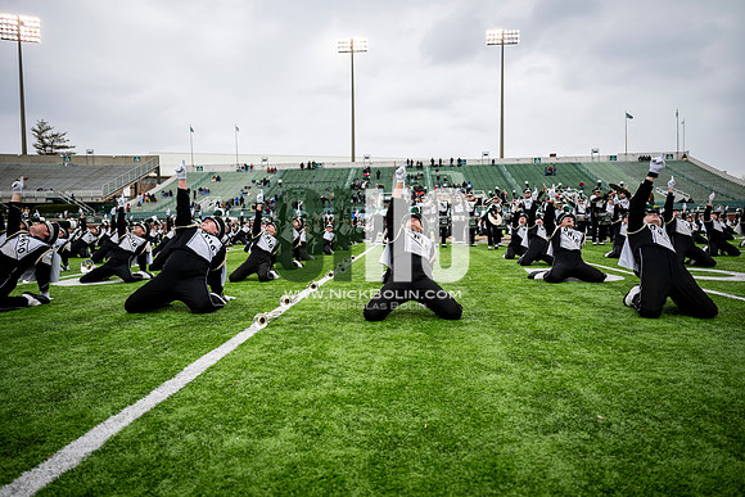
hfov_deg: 73.7
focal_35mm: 24
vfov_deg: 53.2
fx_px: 497
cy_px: 248
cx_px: 372
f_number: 2.8
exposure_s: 1/500
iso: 100
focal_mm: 24
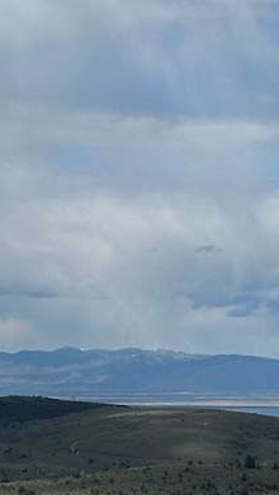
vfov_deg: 12.2
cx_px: 705
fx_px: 2313
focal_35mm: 176
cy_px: 395
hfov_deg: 6.5
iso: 64
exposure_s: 1/7092
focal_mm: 6.86
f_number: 1.78
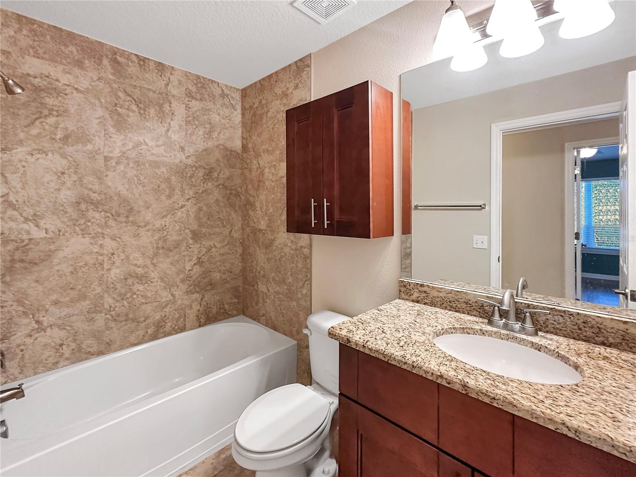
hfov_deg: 102.1
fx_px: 257
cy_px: 238
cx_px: 318
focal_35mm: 14
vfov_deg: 85.7
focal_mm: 2.22
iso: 320
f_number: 2.2
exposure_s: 1/60
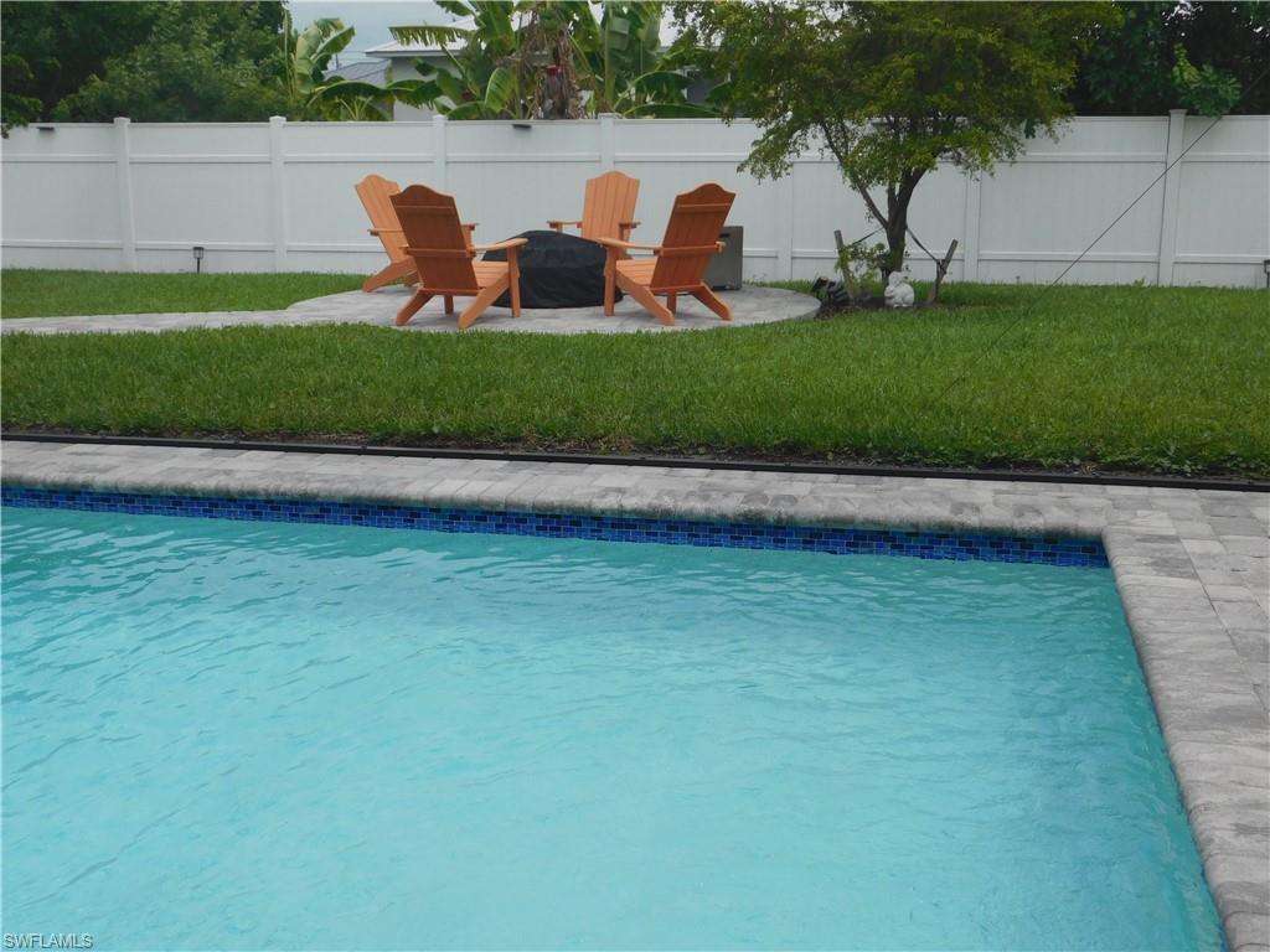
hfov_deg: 46.8
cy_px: 476
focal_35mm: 40
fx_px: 1468
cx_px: 635
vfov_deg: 36.0
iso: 125
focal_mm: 7.1
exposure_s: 1/800
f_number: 3.6
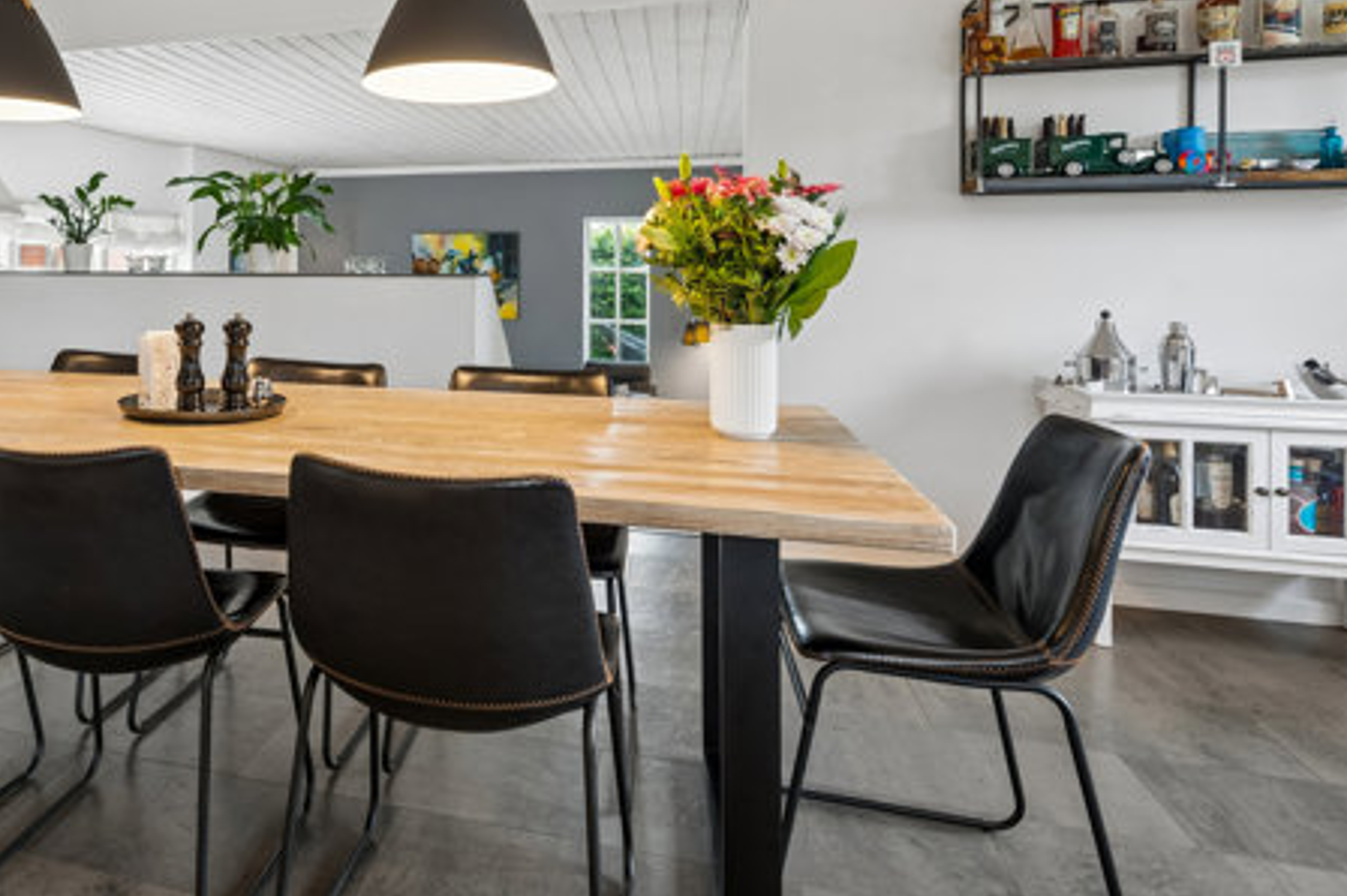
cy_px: 257
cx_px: 358
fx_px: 935
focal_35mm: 25
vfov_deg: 49.7
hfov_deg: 67.6
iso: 320
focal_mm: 14
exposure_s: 1/4
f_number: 10
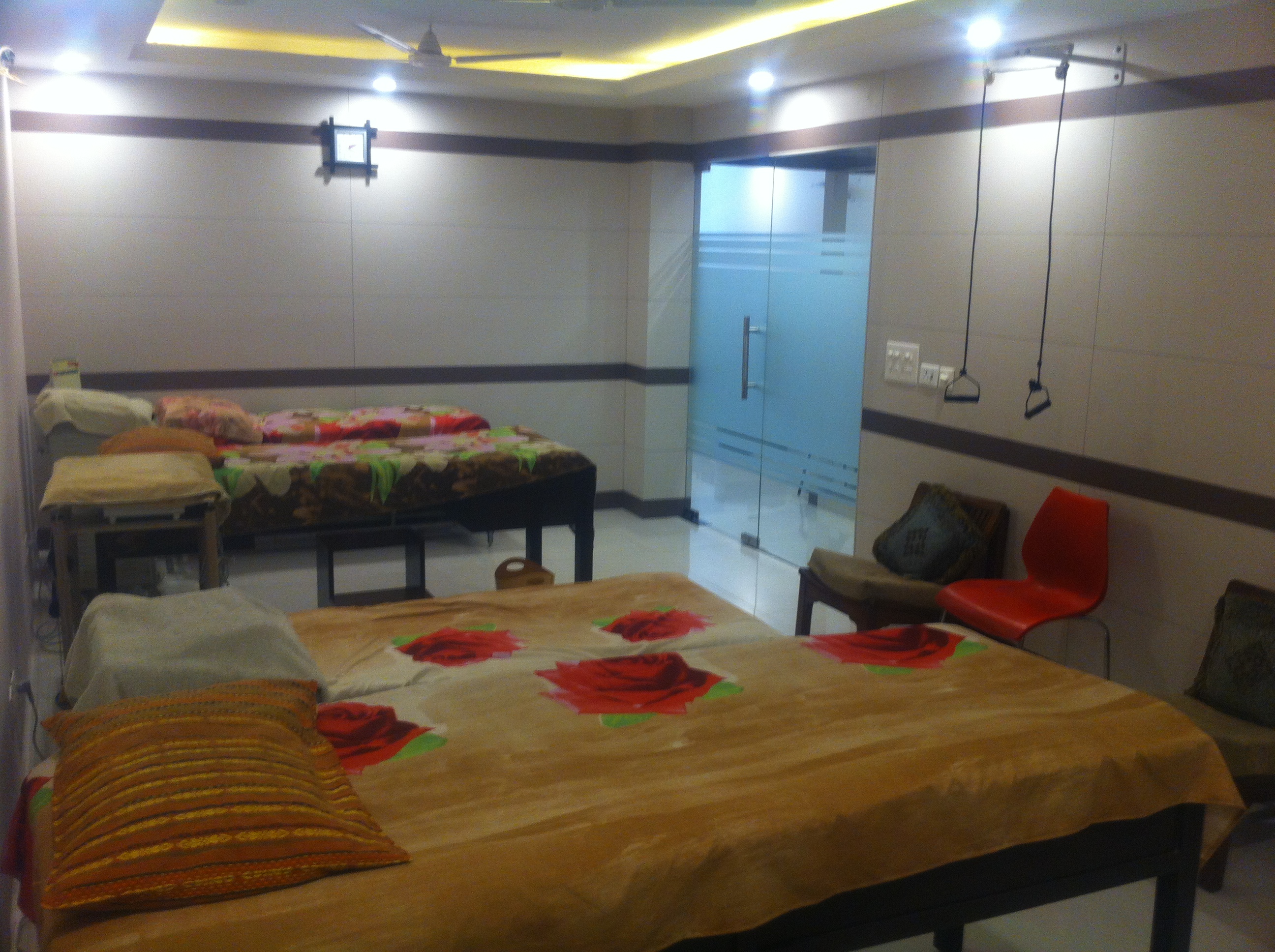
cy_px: 476
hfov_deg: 52.7
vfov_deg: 40.6
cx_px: 638
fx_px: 1287
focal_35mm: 35
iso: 100
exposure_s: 1/15
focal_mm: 3.85
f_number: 2.8
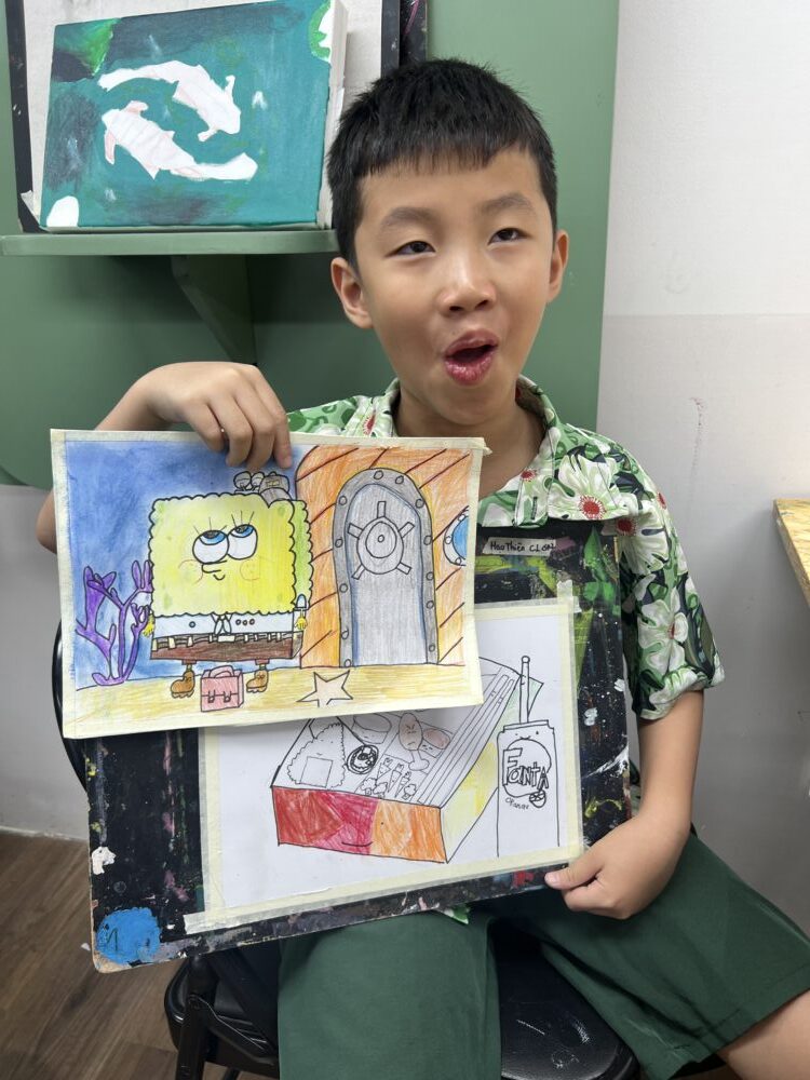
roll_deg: +2.7
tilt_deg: -20.1
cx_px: 405
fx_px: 811
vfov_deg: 67.3
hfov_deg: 53.1
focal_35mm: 26
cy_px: 540
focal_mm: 5.7
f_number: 1.5
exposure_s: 1/100
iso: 40
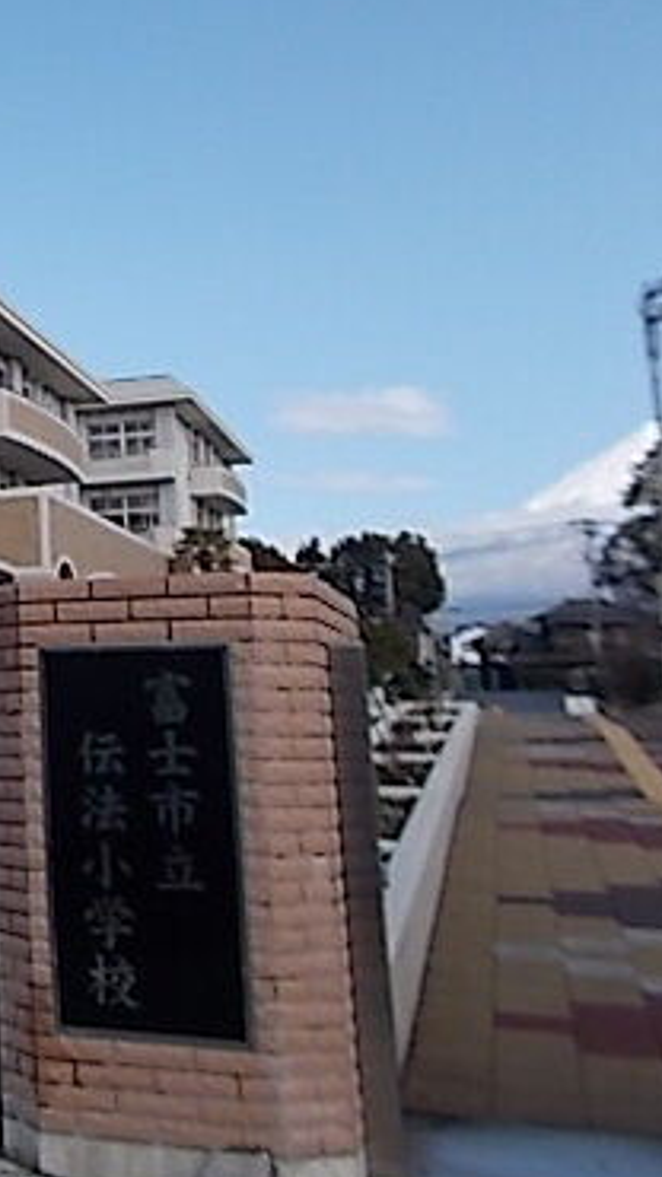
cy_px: 484
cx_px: -337
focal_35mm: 49
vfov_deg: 41.9
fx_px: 1530
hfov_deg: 20.7
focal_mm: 4.6
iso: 80
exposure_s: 1/125
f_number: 8
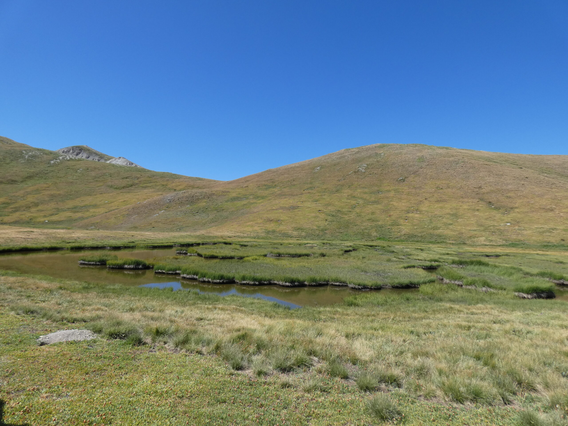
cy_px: 213
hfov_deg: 81.7
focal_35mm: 20
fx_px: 328
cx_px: 284
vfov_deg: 66.0
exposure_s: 1/800
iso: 80
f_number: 3.2
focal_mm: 3.6
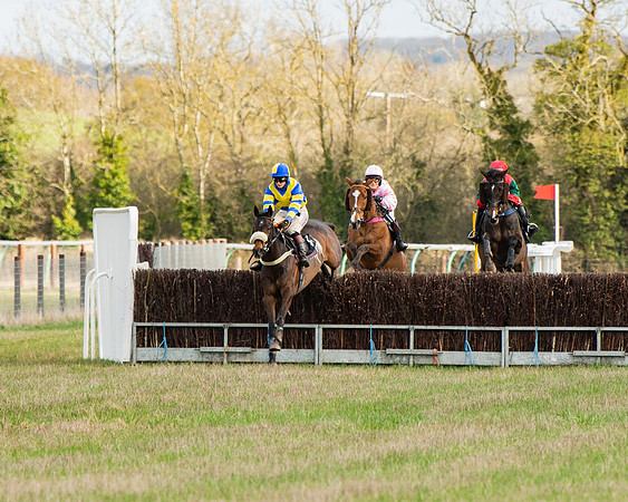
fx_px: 11164
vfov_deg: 2.6
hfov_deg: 3.2
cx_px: 310
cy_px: 269
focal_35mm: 601
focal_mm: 200
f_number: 4
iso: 400
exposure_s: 1/1000
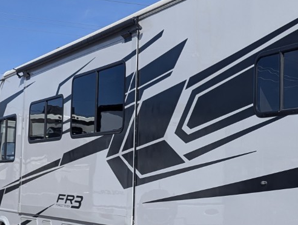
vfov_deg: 21.6
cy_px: 154
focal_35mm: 68
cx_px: 324
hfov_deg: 26.4
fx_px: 587
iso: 57
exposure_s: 1/2976
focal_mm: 6.81
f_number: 1.85
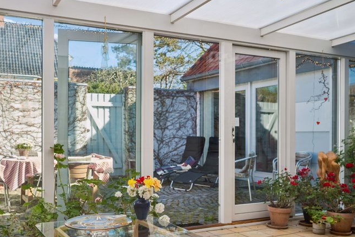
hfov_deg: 51.5
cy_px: 135
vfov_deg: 35.8
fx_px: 365
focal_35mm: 37
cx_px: 137
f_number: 6.3
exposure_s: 1/160
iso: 400
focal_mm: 30
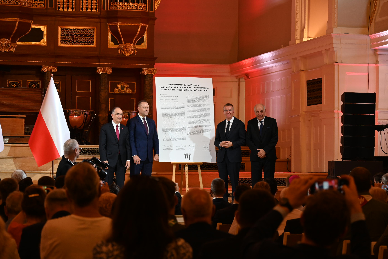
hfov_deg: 15.5
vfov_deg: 10.4
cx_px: 194
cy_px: 130
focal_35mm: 132
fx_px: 1423
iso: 1100
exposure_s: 1/125
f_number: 5
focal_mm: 88
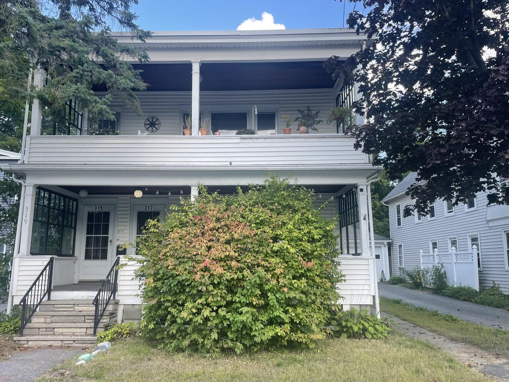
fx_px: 412
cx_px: 236
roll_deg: +0.0
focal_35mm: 28
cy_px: 199
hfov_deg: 63.4
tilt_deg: +10.3
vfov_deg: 49.7
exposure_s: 1/550
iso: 32
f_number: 1.6
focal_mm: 4.2
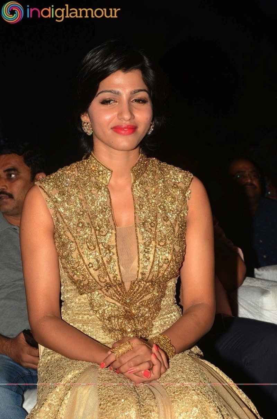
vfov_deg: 22.0
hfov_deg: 14.6
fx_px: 1078
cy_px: 210
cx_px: 138
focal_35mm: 93
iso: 200
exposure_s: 1/160
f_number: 9
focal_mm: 62
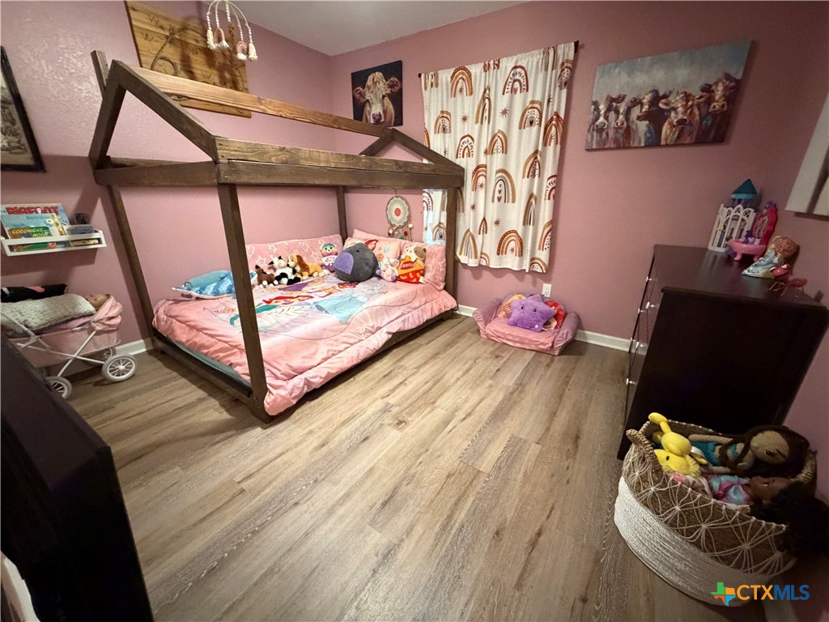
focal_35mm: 14
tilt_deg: -19.0
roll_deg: -1.1
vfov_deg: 85.7
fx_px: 335
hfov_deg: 102.1
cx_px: 414
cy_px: 311
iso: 1000
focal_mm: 2.22
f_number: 2.2
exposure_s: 1/40
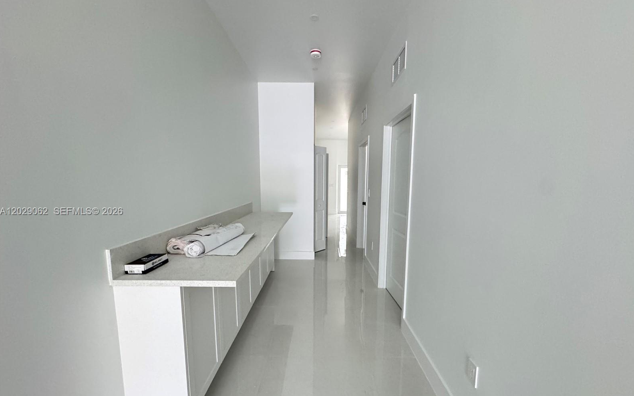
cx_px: 318
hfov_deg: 101.5
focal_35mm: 15
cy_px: 212
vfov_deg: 74.7
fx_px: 259
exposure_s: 1/60
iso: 800
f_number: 2.2
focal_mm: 2.22
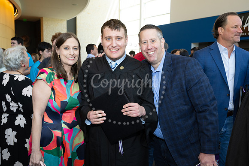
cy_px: 83
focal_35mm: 32
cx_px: 124
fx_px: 221
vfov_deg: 41.1
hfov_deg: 58.7
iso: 800
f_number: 5.6
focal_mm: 32
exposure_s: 1/200
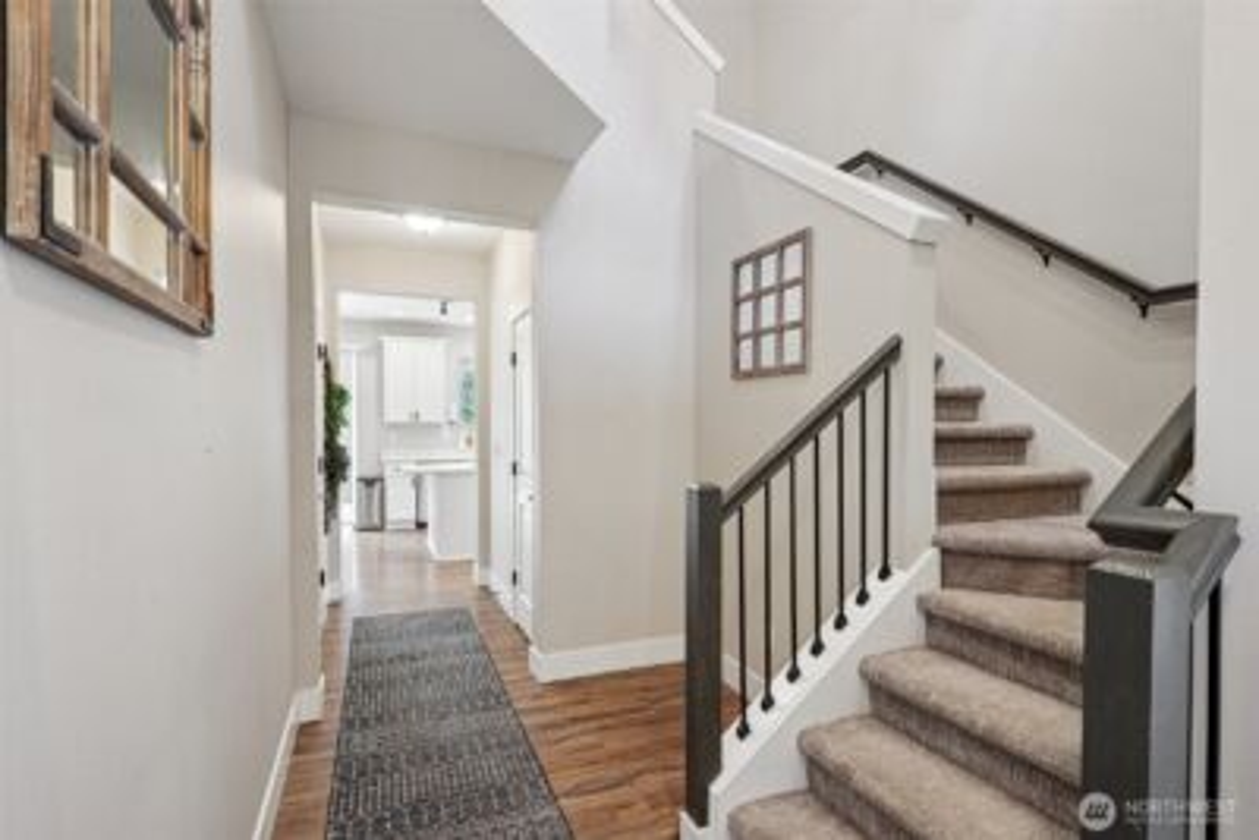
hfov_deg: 93.3
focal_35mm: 17
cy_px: 420
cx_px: 630
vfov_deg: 70.5
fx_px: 595
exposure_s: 1/6
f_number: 8
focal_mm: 17
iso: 400
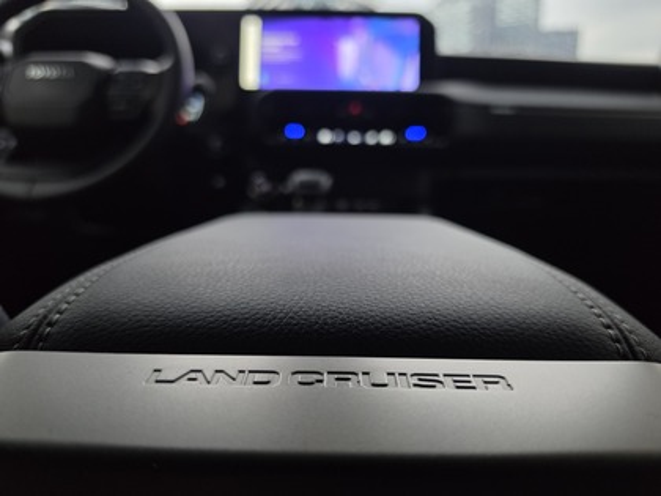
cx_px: 330
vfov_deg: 58.9
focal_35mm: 23
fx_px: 439
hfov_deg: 73.9
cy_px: 248
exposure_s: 1/120
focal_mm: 6.5
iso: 250
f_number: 1.4
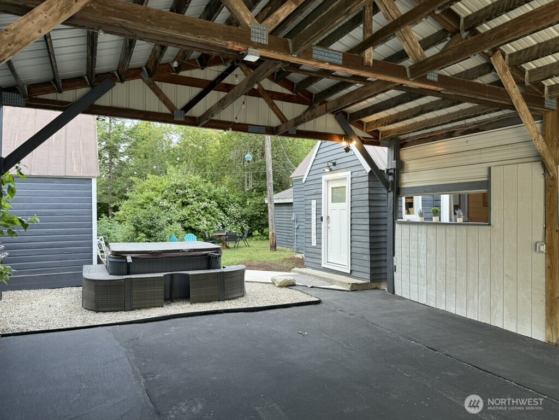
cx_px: 280
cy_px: 210
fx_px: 388
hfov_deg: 71.6
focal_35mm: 24
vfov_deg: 56.8
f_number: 1.78
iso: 80
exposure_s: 1/121
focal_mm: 6.76
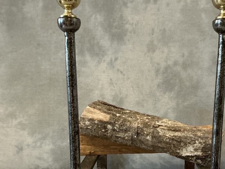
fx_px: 299
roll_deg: -0.5
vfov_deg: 31.2
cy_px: 117
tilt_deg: -11.7
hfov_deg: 40.8
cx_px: 146
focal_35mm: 46
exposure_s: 1/33
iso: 200
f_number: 1.8
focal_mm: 3
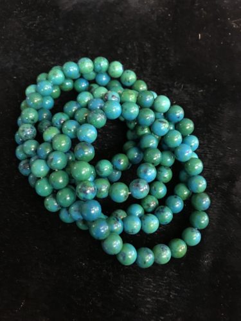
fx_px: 260
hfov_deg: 49.7
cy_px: 160
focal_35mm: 28
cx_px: 120
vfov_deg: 63.4
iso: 80
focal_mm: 3.99
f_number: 1.8
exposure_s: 1/15
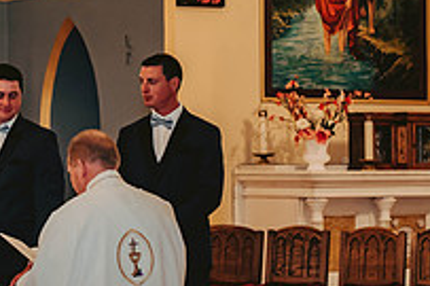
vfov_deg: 9.2
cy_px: 41
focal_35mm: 149
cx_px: 34
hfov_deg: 13.6
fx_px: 1778
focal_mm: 50
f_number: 2.8
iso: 800
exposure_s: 1/125
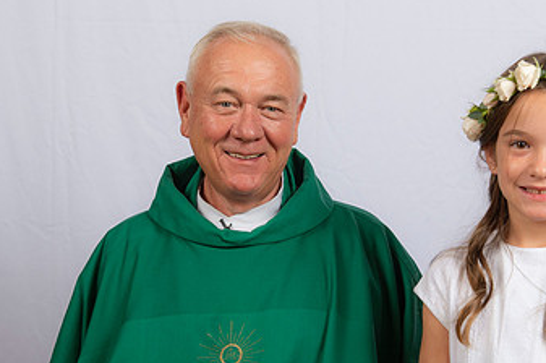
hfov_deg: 23.6
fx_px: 1303
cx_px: 319
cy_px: 292
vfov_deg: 15.7
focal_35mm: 86
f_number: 8
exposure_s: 1/200
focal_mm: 50
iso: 320
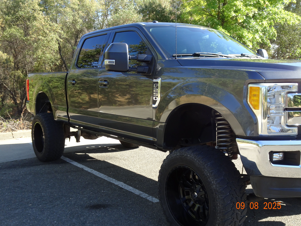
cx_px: 150
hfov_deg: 51.4
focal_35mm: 36
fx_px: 313
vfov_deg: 39.7
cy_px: 113
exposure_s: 1/125
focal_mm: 6.17
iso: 80
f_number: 4
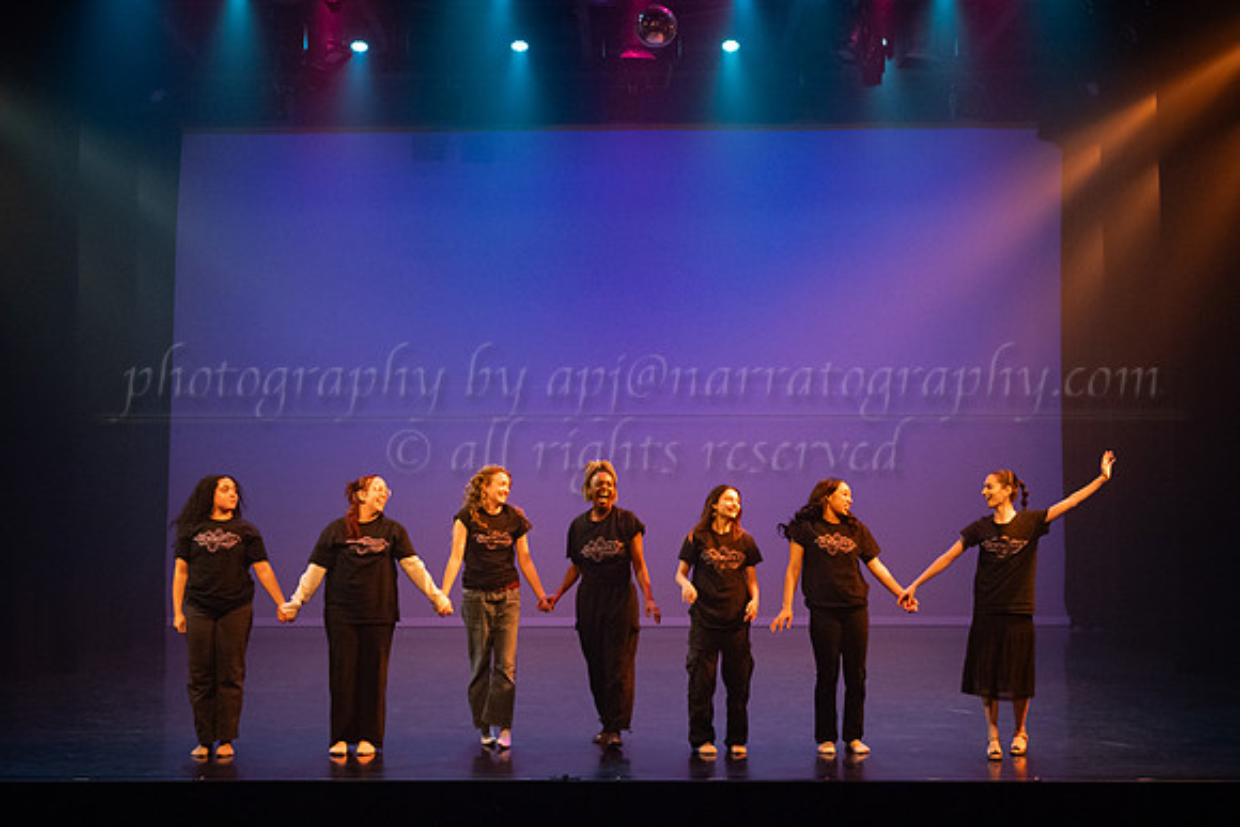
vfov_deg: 24.7
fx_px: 1892
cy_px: 375
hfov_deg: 36.3
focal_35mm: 55
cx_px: 618
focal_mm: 50
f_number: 4.5
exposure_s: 1/250
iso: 4000
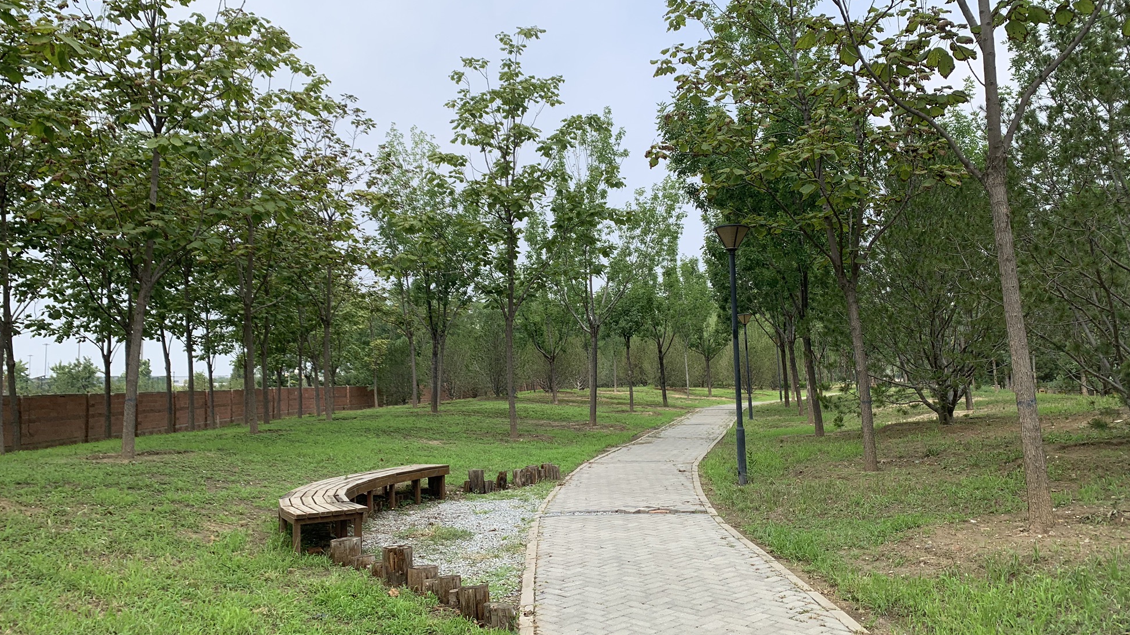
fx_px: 869
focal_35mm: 29
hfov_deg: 66.1
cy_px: 284
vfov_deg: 40.1
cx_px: 570
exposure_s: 1/2208
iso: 25
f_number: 1.8
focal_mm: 4.25
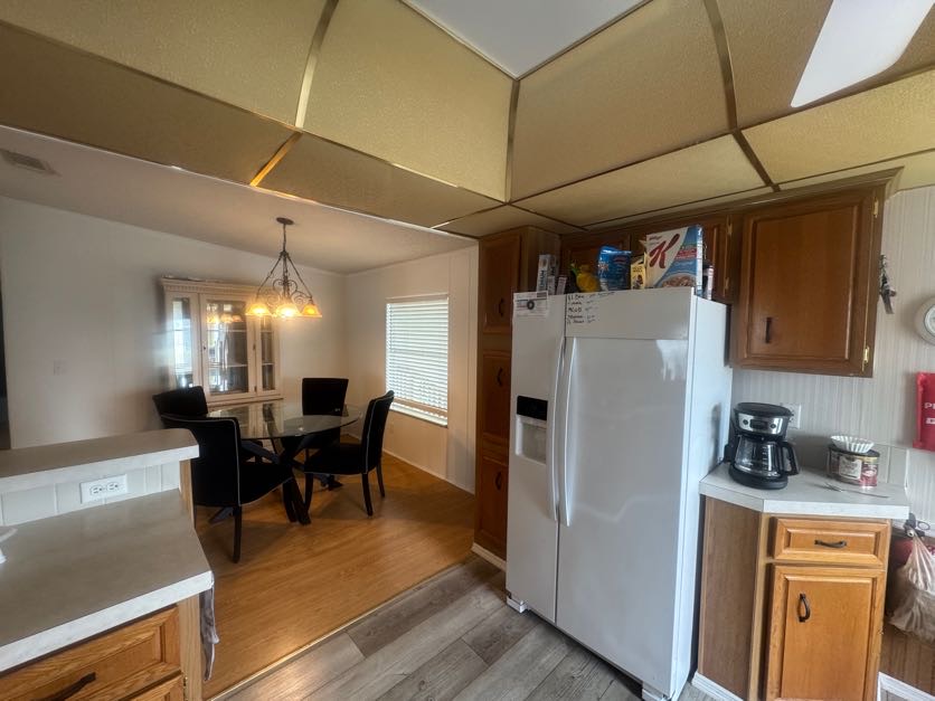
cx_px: 468
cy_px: 350
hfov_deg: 102.1
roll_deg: -0.6
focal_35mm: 14
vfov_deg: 85.7
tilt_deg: -3.3
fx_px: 378
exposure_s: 1/60
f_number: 2.2
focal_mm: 2.22
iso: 250
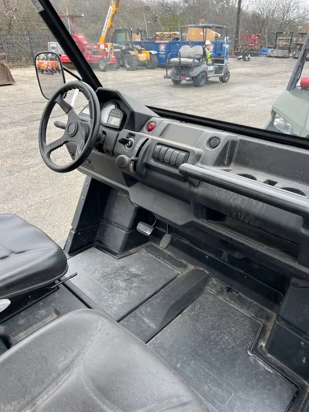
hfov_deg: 53.1
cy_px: 206
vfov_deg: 67.3
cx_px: 154
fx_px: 309
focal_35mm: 26
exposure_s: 1/122
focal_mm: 5.1
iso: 50
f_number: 1.6
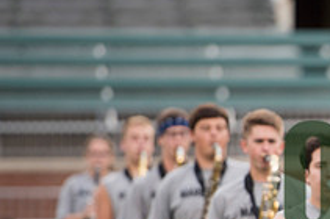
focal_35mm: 551
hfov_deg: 3.7
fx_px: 5043
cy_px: 195
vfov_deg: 2.5
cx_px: 402
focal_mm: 200
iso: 1000
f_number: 2.8
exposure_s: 1/1250
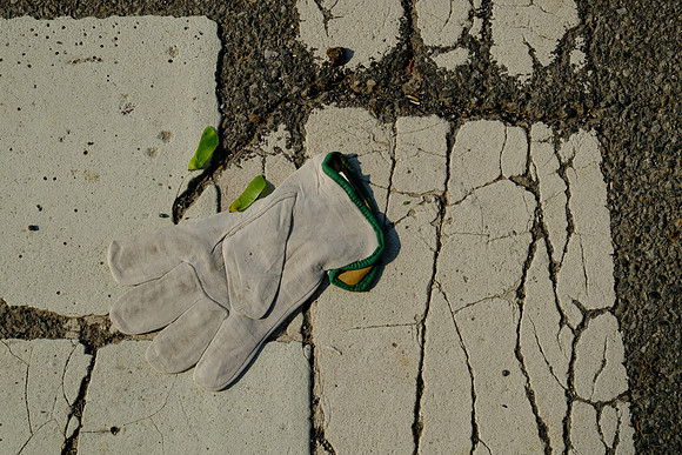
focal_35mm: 54
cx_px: 341
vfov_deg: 25.1
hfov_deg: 36.9
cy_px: 228
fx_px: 1023
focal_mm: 35.8
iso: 200
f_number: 16
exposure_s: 1/180
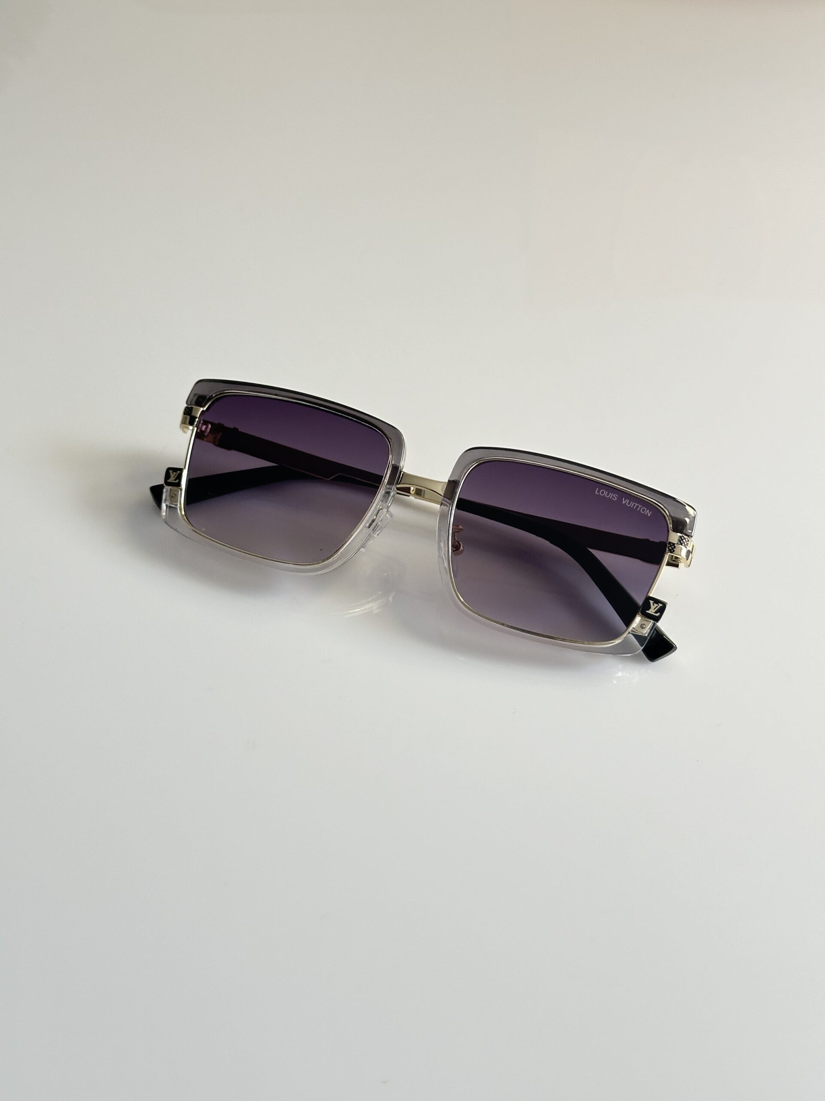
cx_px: 412
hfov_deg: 30.3
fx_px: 1525
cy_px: 550
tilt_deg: -50.5
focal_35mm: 48
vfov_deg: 39.7
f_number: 1.78
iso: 80
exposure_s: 1/66
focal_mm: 6.86
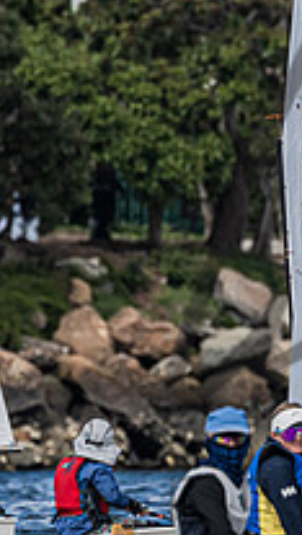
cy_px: 197
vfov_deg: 1.3
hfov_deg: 0.8
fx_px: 22950
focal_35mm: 1618
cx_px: 475
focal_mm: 400
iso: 320
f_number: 8
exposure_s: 1/1000
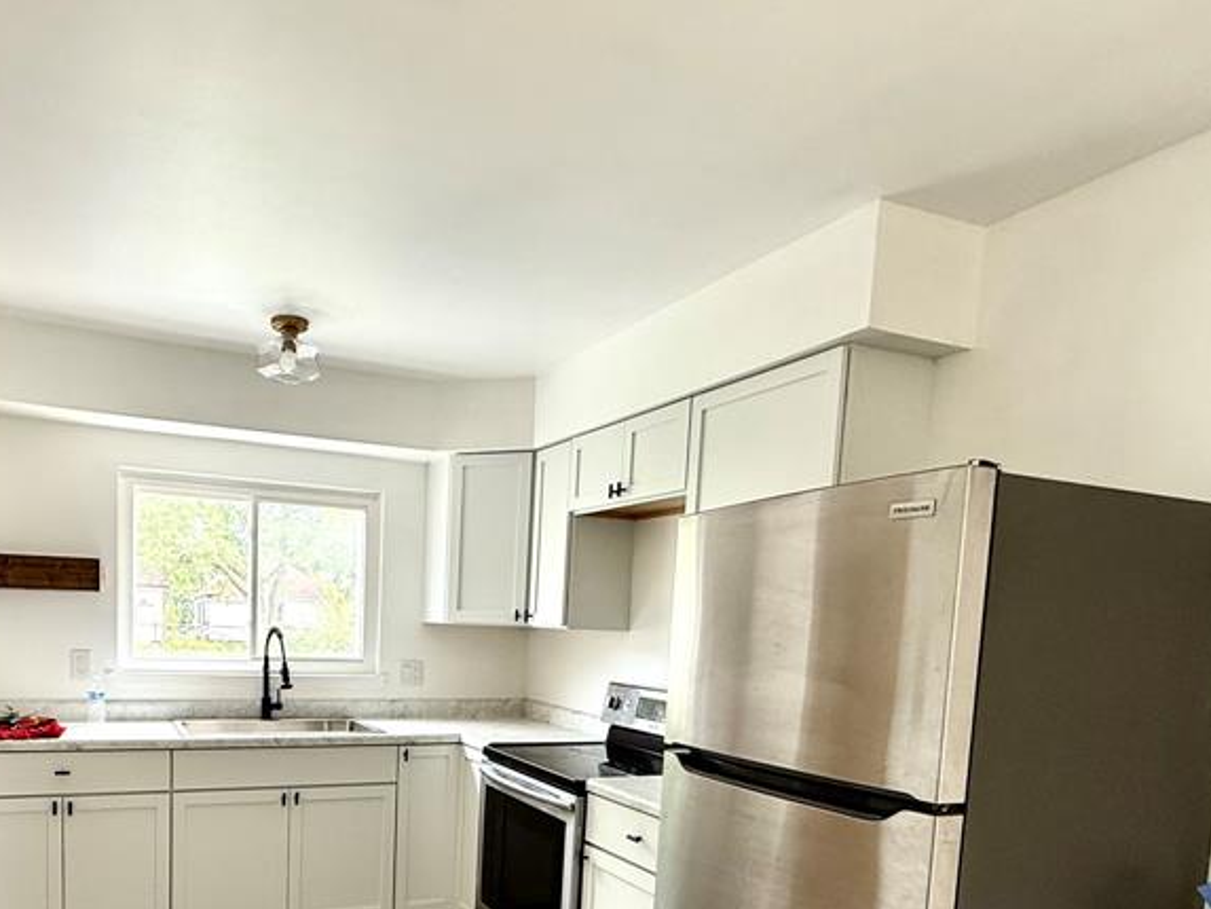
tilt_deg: -4.7
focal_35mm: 25
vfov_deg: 51.9
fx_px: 875
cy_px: 708
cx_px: 448
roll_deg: -2.1
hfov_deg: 68.2
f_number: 2.2
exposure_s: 1/99
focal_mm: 2.22
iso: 100
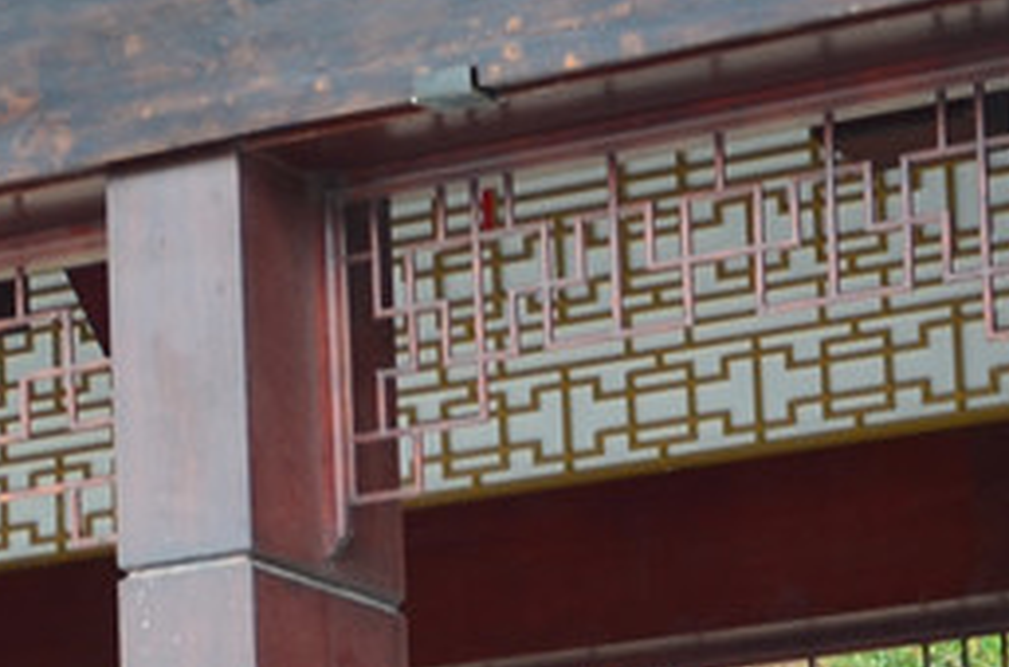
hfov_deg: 9.5
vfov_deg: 6.4
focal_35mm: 210
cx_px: -620
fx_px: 5871
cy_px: 902
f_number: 4.2
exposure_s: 1/40
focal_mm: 30
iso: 100
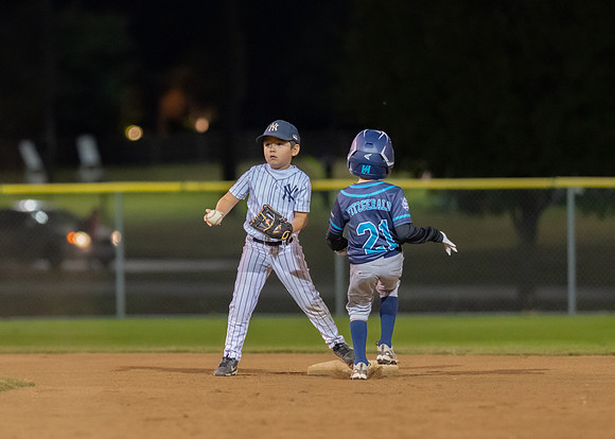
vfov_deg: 4.5
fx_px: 5595
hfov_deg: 6.3
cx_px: 245
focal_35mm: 320
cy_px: 215
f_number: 1.8
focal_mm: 135
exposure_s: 1/1000
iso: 2500
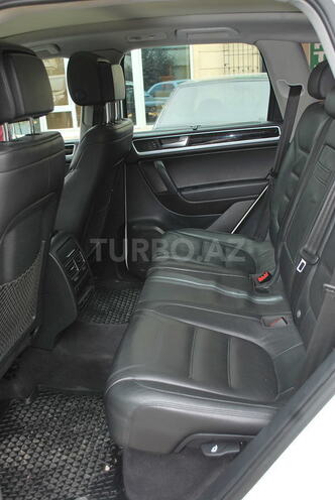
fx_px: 501
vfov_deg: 53.1
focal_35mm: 36
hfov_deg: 37.0
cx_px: 168
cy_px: 250
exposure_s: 1/60
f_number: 4.2
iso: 200
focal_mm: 24
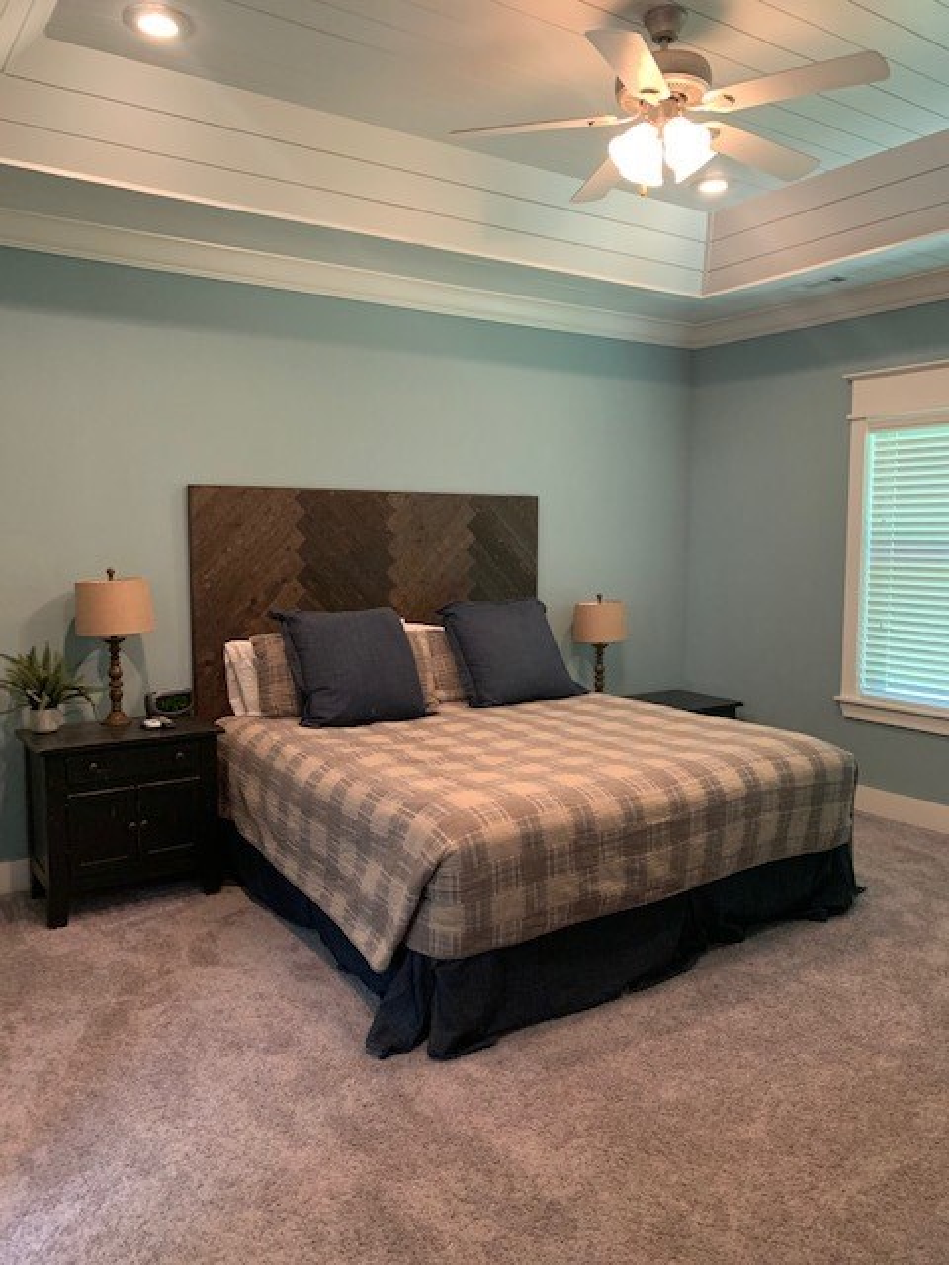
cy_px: 632
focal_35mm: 26
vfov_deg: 67.3
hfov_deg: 53.1
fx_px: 950
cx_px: 474
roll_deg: -0.6
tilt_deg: -4.8
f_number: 1.8
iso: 320
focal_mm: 4.25
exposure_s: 1/40
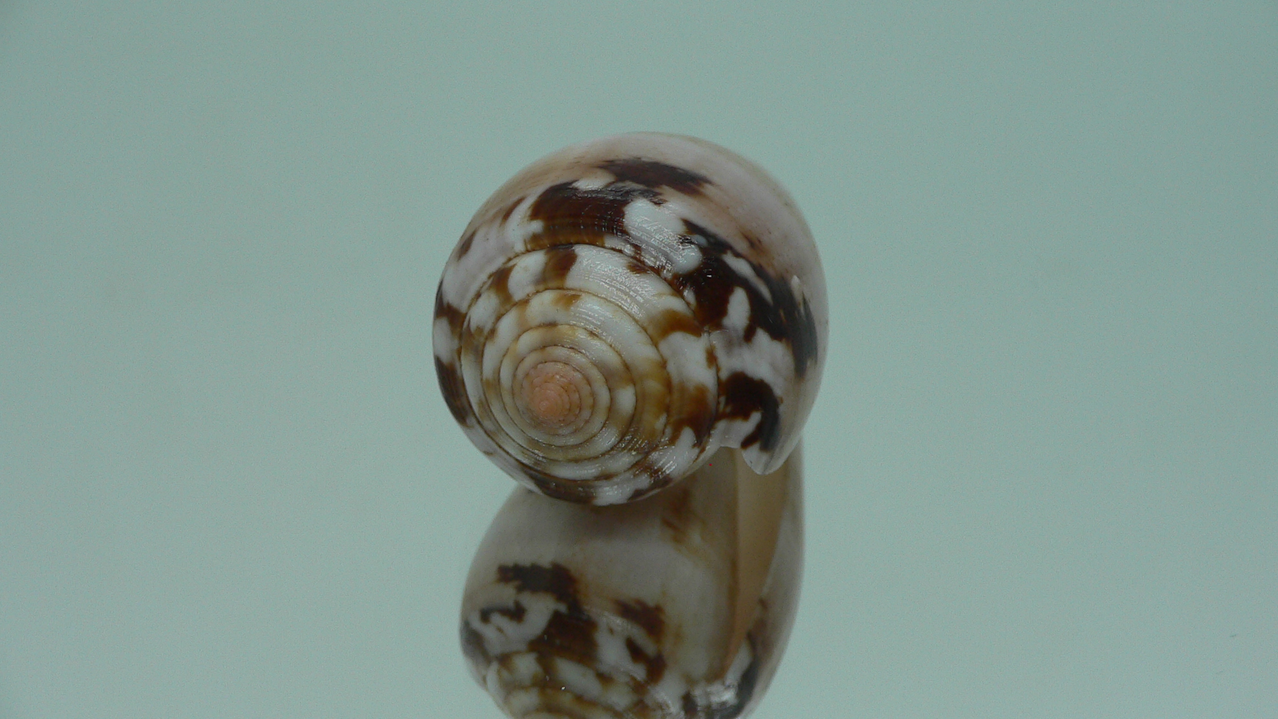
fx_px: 1322
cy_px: 368
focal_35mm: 39
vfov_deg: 30.4
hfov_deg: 51.6
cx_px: 637
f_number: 2.8
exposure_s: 1/60
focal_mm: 4.6
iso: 80
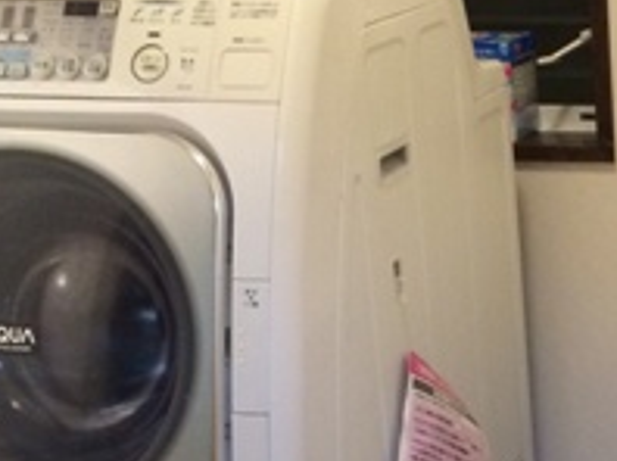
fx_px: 1727
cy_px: 399
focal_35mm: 97
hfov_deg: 19.2
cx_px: 723
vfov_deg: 15.1
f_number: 2.2
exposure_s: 1/33
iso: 320
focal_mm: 4.12
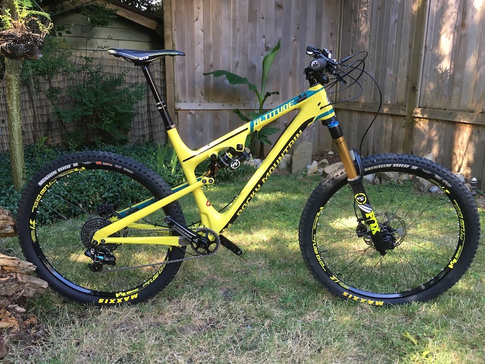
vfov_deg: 48.2
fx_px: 406
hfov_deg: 61.7
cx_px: 242
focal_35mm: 29
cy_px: 182
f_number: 2.2
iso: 25
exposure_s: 1/30
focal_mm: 4.15
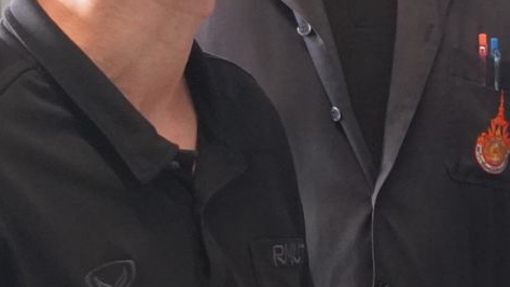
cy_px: 132
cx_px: 625
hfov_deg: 11.3
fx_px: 2515
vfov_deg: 6.5
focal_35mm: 186
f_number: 5
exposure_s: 1/320
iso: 8000
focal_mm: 40
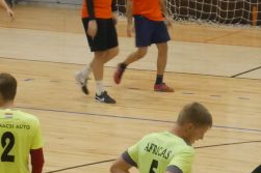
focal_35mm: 320
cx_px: 45
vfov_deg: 4.3
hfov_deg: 6.4
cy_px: 154
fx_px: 2318
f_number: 5.6
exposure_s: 1/100
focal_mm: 42
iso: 3200
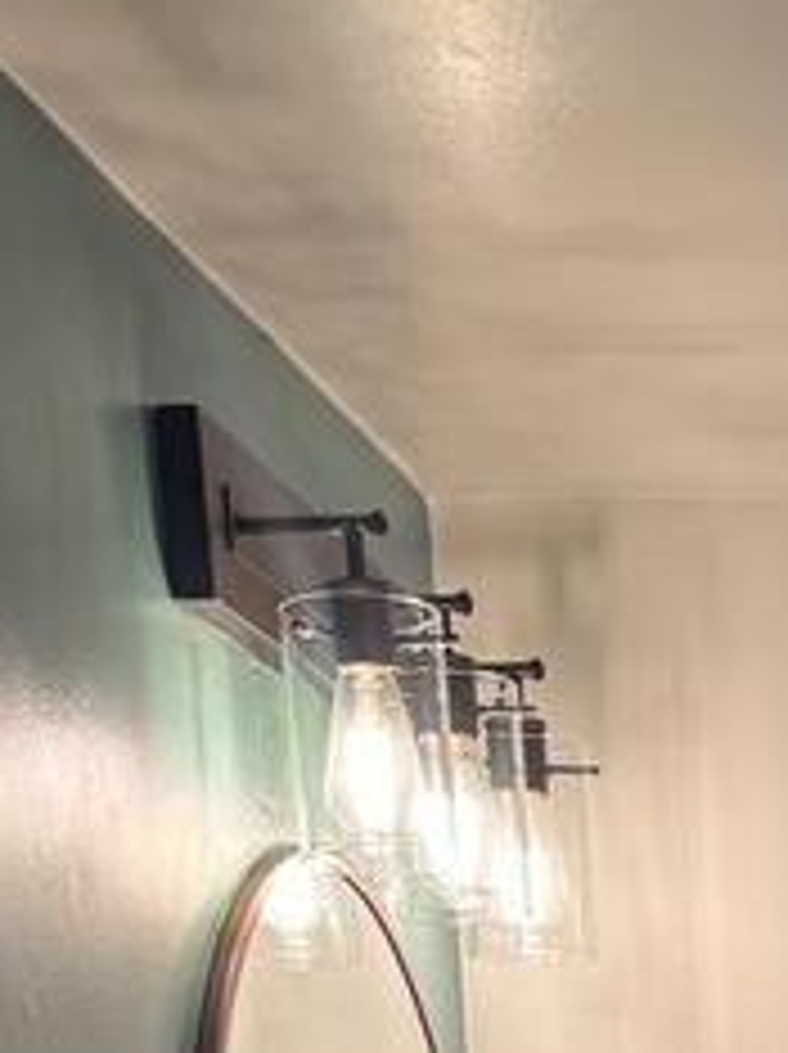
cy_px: 2034
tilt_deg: -8.9
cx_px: 1594
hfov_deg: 11.8
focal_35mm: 111
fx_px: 3375
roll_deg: +2.1
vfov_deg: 14.9
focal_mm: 6.76
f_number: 1.78
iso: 80
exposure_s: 1/120
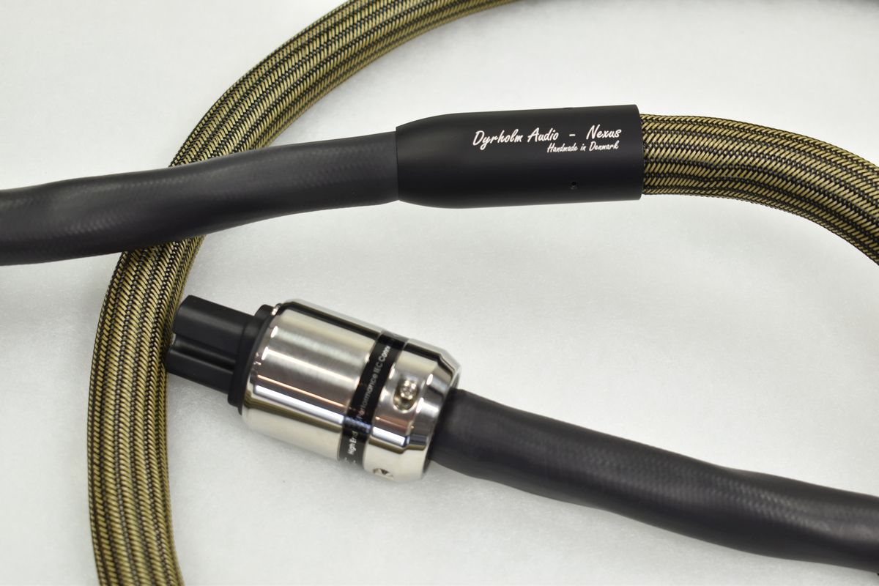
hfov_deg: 28.1
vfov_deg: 18.9
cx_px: 440
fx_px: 1758
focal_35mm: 72
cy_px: 293
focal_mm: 48
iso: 250
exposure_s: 1/80
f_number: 5.3
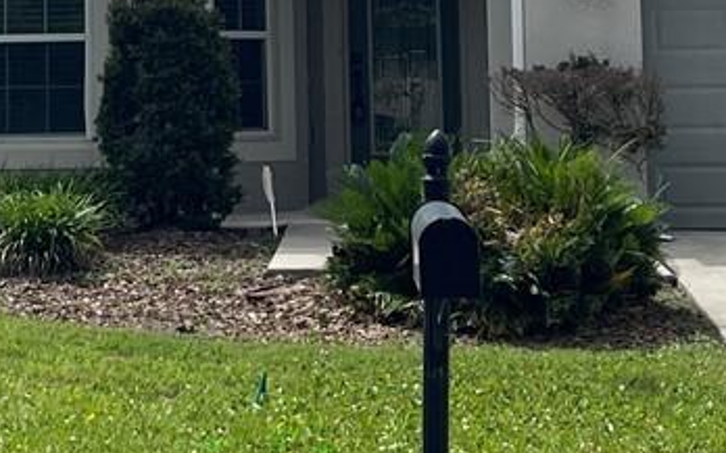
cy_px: -123
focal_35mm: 122
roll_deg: -0.1
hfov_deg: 17.0
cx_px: 175
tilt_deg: +3.9
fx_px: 2412
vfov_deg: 10.5
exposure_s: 1/6250
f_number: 1.6
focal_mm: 5.1
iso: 32
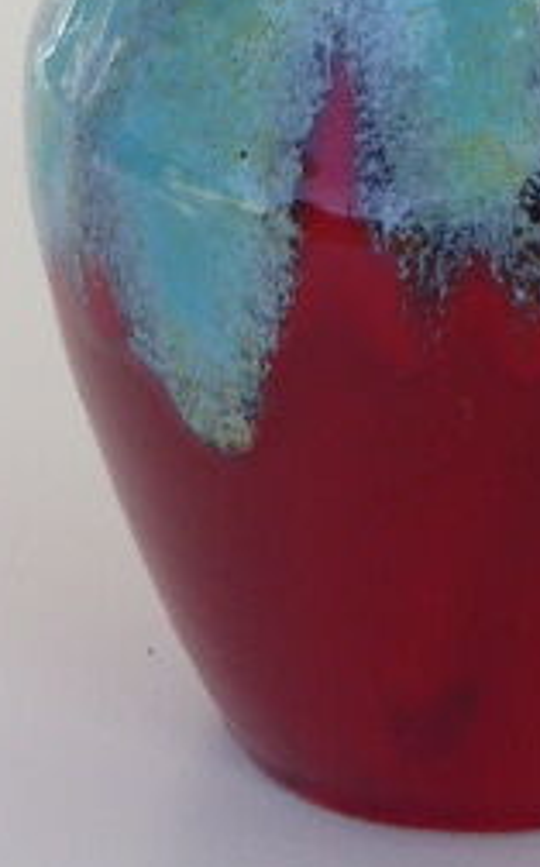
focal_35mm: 245
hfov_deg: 5.3
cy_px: -131
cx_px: 561
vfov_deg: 8.5
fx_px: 5782
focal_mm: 15.1
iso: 250
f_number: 5.2
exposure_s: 1/250
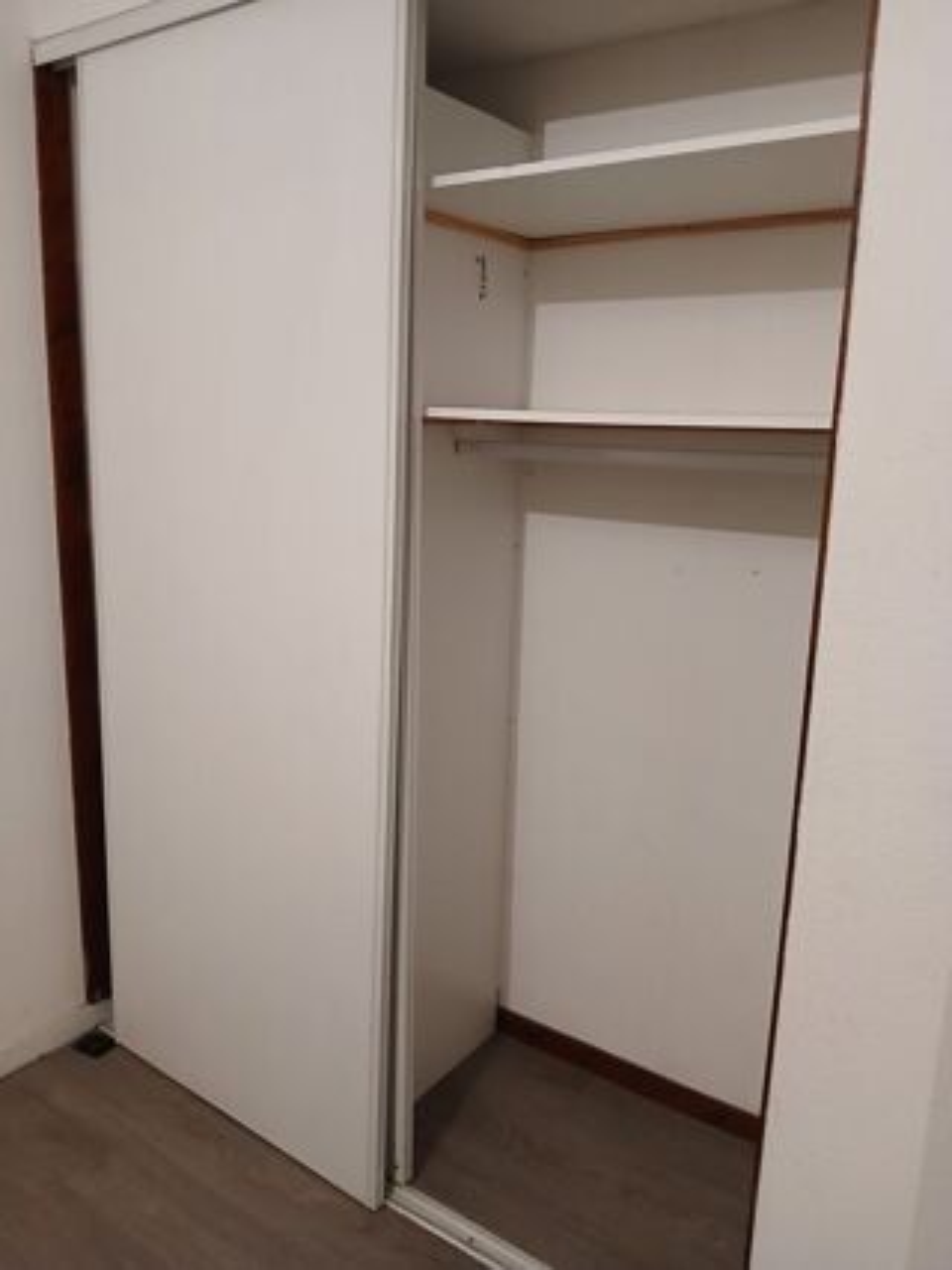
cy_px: 635
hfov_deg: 53.0
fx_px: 954
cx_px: 476
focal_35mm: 26
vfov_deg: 67.3
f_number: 1.8
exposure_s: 1/20
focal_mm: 3.98
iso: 500
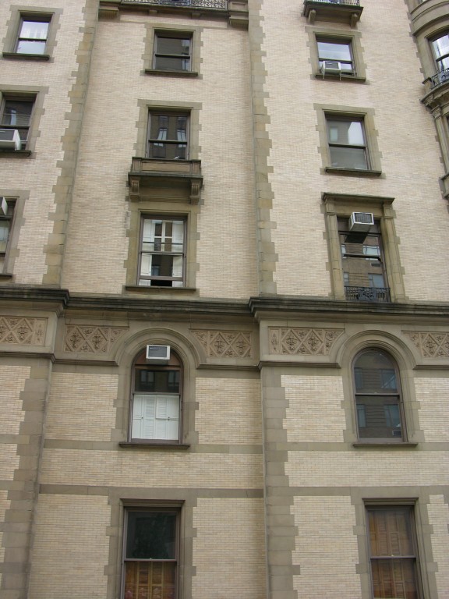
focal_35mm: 35
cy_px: 300
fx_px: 605
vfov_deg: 52.6
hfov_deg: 40.7
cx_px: 224
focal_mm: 8.9
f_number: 4
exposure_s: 1/63.5
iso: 50
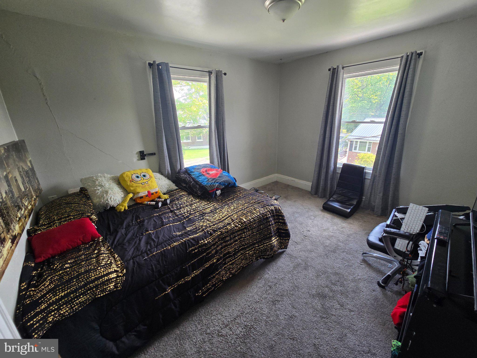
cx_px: 238
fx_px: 179
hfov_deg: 106.2
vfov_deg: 89.9
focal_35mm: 13
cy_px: 179
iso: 125
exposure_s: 1/60
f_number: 2.2
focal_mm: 2.2
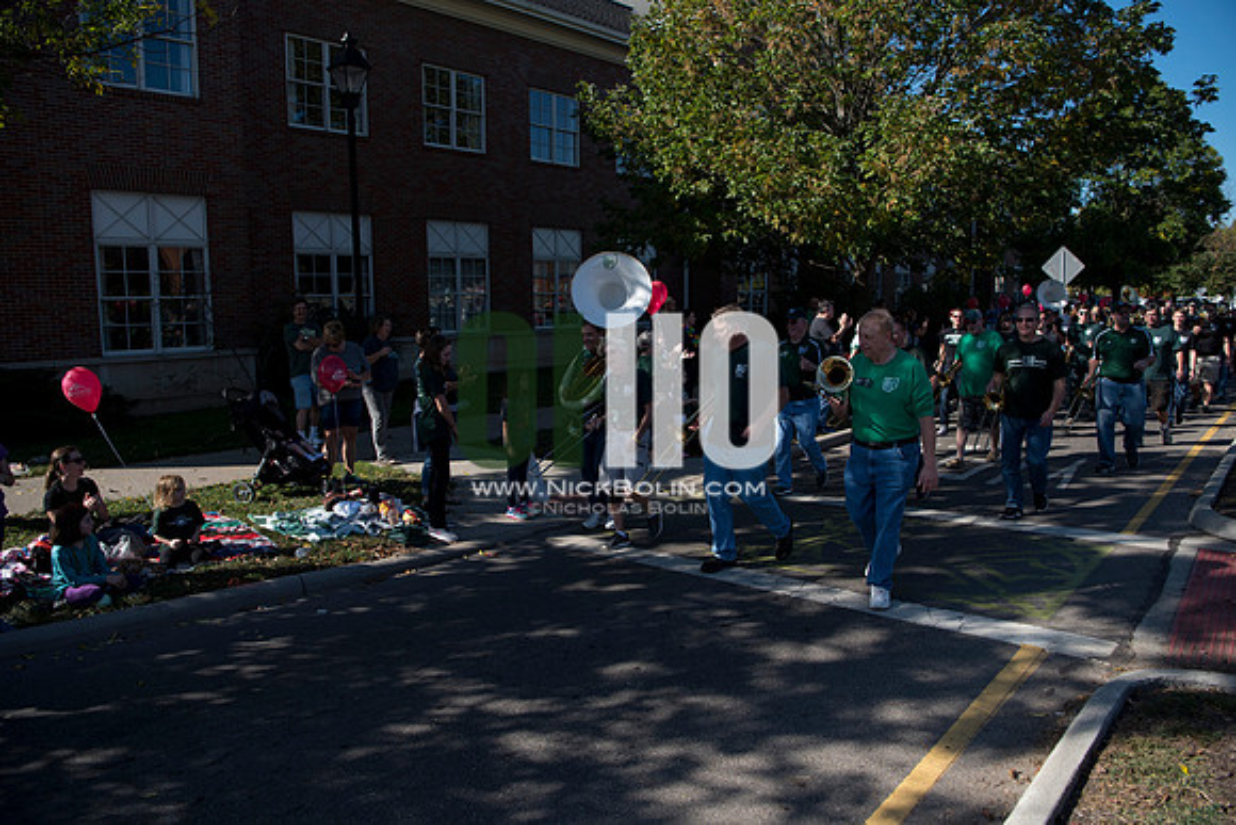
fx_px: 824
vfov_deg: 53.2
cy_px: 412
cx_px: 618
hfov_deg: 73.7
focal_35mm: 24
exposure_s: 1/1600
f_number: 4.5
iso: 250
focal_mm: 24
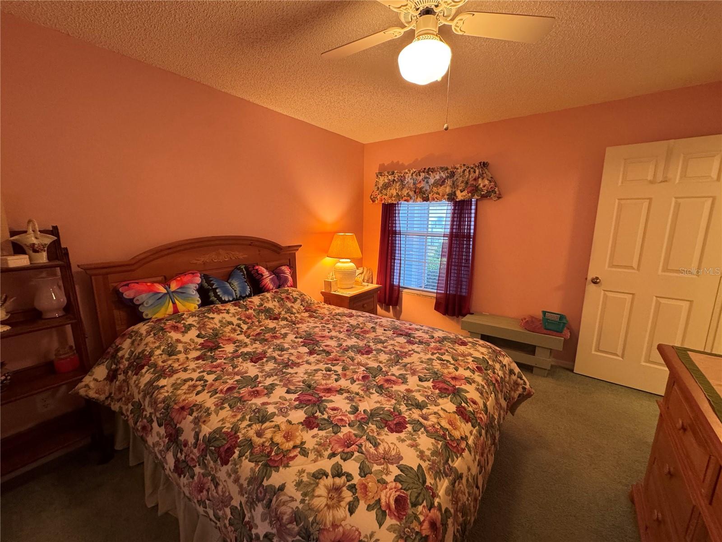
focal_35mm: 14
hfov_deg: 102.1
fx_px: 292
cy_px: 271
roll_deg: -0.7
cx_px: 361
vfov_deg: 85.7
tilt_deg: -10.8
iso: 250
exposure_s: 1/60
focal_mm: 2.22
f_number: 2.2
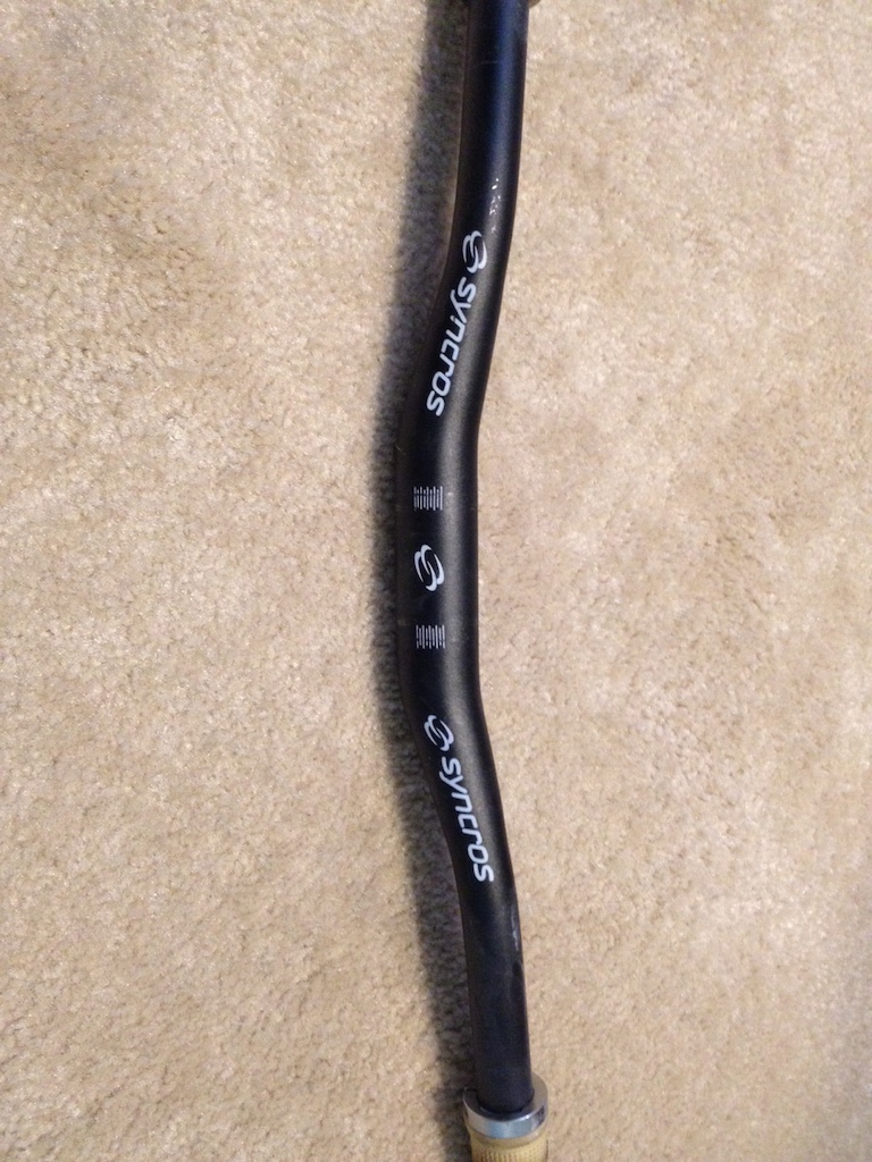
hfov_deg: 40.7
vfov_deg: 52.6
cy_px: 581
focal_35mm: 35
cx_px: 436
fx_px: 1176
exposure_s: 1/20
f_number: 2.4
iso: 320
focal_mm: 4.28
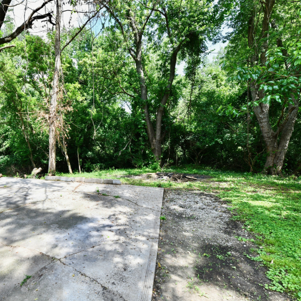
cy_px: 150
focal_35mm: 18
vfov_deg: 80.7
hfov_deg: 77.8
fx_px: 177
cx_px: 98
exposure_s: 1/320
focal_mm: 14
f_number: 9
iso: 640
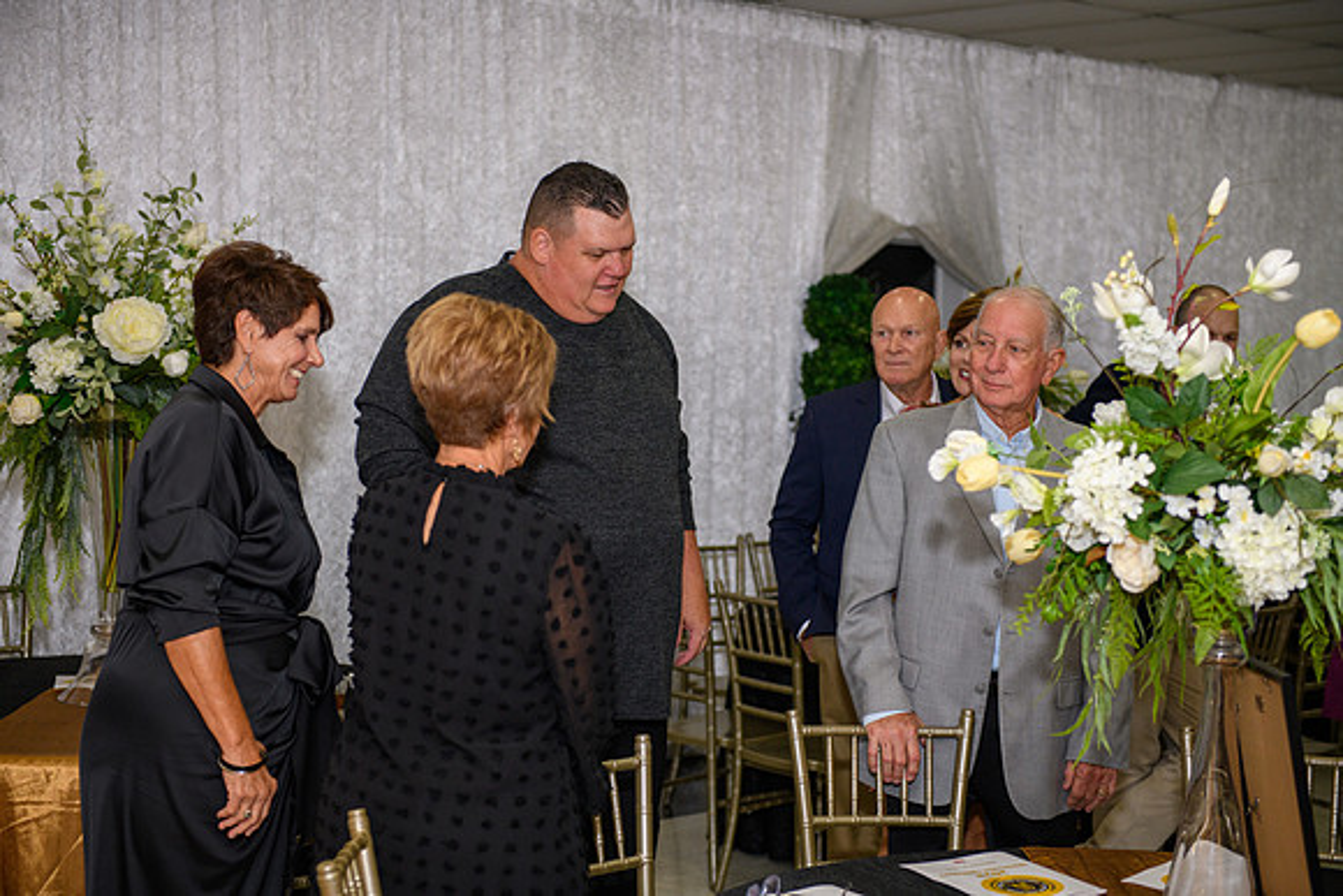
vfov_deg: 21.9
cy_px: 448
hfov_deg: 32.4
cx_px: 672
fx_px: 2313
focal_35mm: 62
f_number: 3.5
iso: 320
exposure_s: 1/200
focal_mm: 62
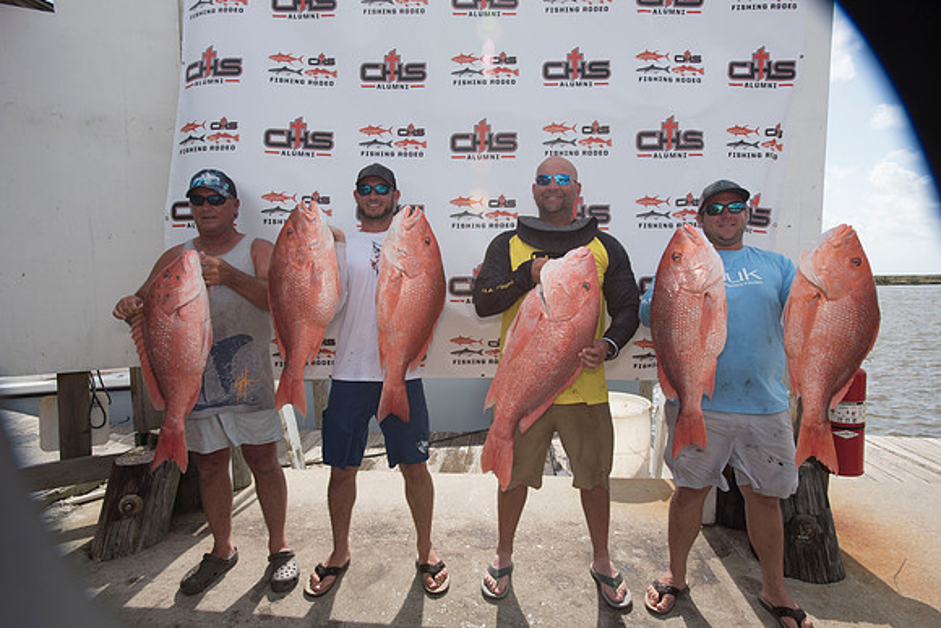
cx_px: 470
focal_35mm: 20
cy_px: 314
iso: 250
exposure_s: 1/400
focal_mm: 20
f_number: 9
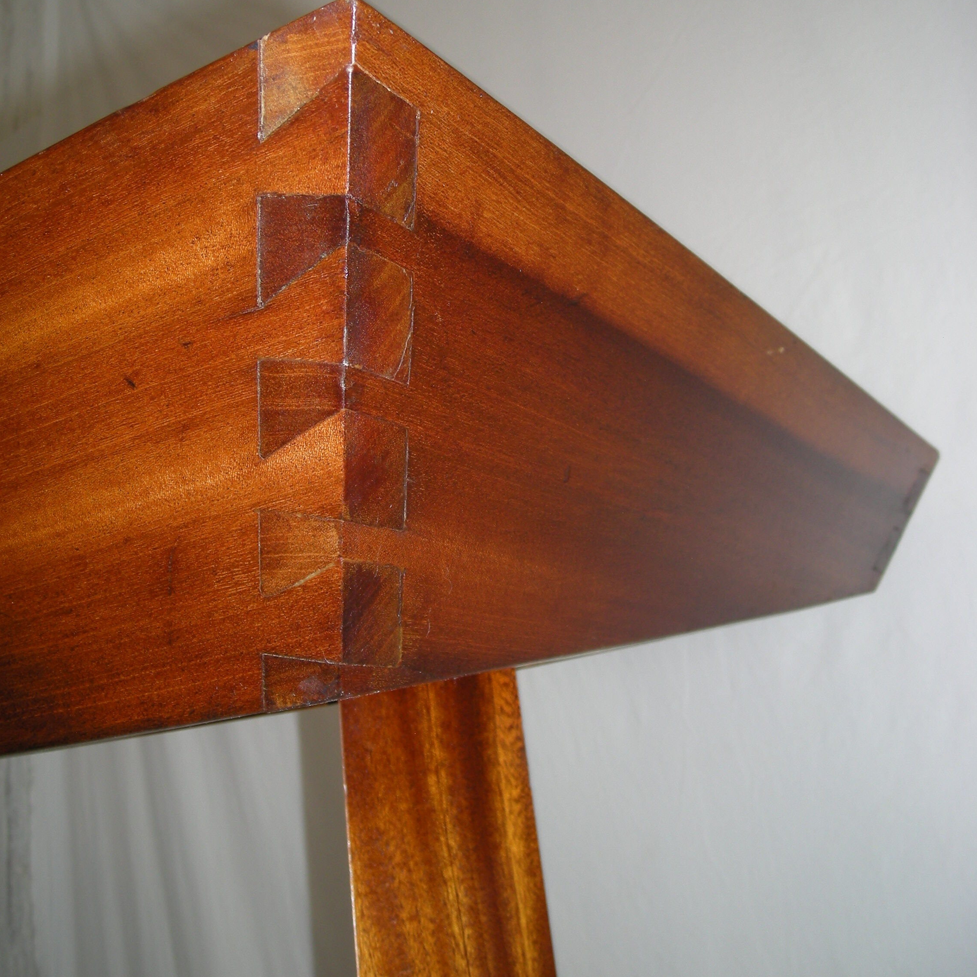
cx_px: 496
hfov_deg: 40.0
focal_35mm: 42
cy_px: 381
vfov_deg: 39.8
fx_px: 1341
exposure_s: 1/44
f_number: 2.8
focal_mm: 5.7
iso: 50
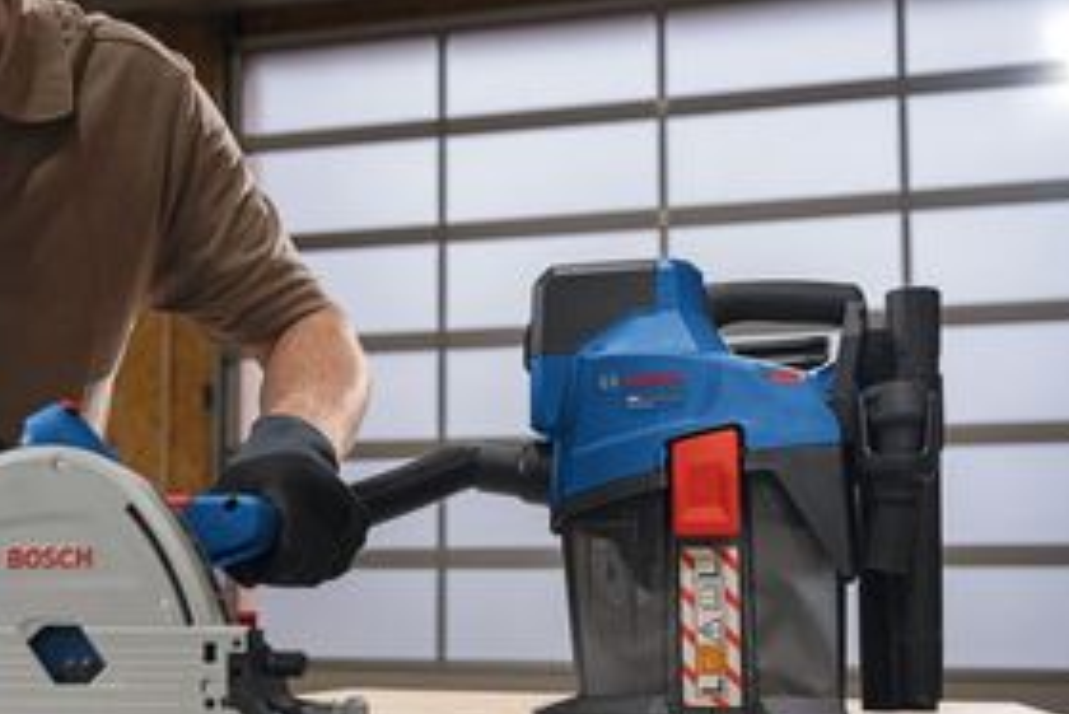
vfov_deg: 26.8
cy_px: 498
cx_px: 332
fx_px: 1485
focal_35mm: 50
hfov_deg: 39.0
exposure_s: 1/80
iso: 360
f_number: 4
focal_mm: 35
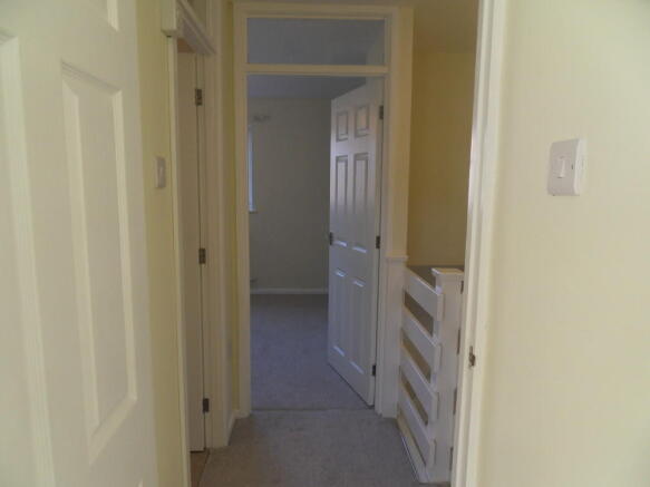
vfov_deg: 56.8
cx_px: 325
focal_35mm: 24
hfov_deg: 71.6
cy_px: 244
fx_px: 451
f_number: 3.3
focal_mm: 4.2
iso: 100
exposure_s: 1/60
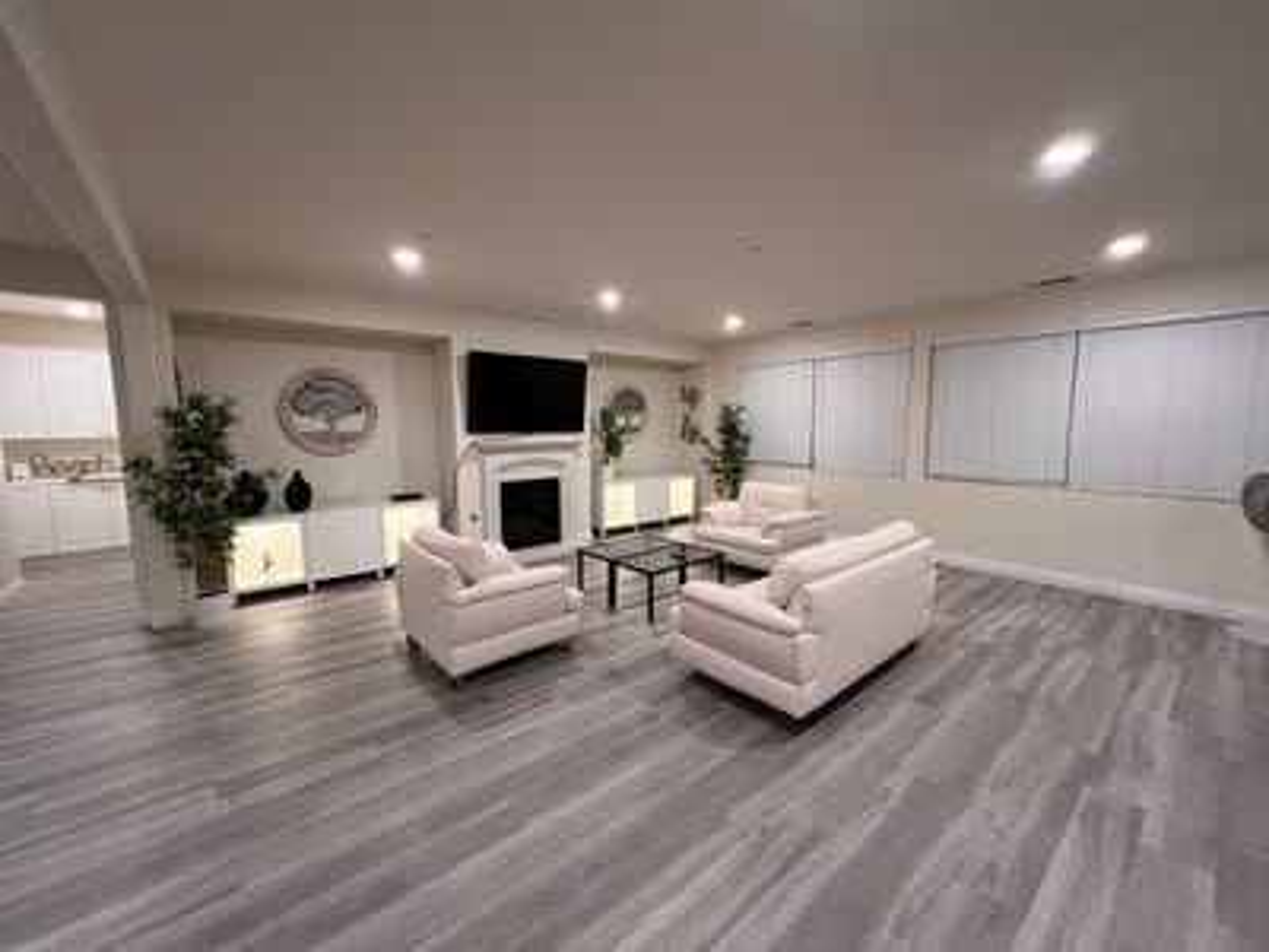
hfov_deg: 106.2
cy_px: 476
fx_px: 477
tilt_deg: -5.6
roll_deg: -0.3
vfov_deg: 89.9
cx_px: 634
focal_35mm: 13
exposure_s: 1/60
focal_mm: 1.57
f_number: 1.8
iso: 400
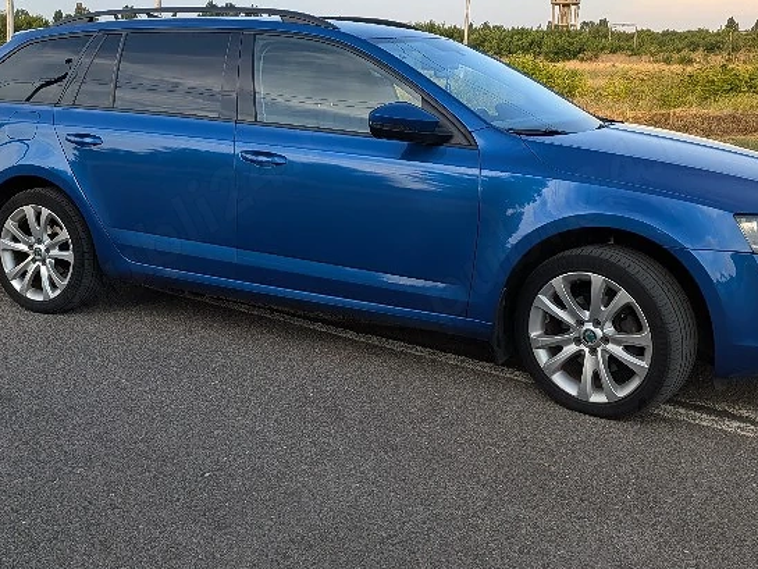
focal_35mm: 44
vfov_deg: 32.8
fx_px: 964
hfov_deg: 42.7
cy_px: 220
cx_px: 305
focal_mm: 4.53
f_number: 1.7
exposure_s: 1/455
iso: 27
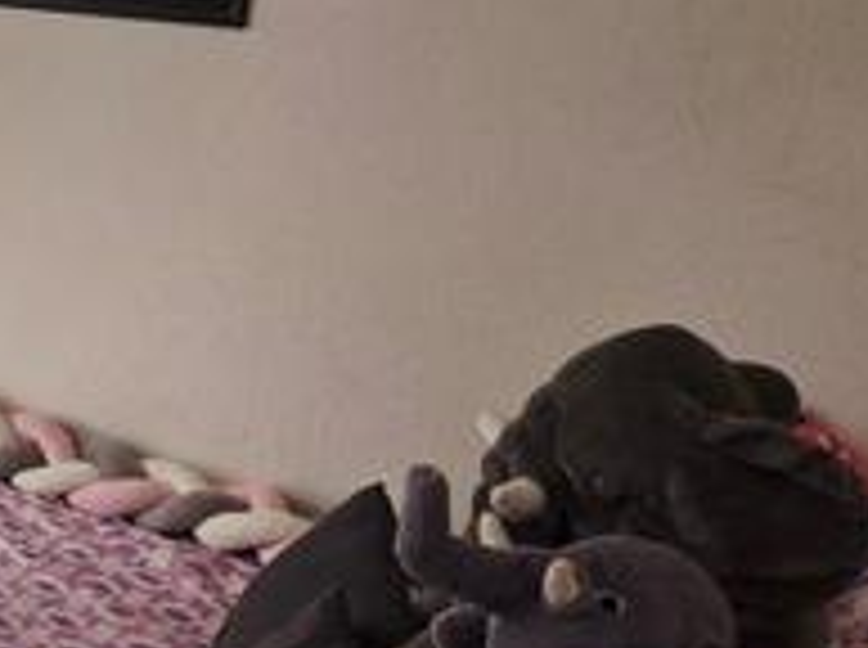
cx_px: -333
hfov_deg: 27.8
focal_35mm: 54
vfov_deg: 26.7
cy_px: 189
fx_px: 1352
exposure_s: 1/101
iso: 64
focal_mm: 2.2
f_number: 1.9
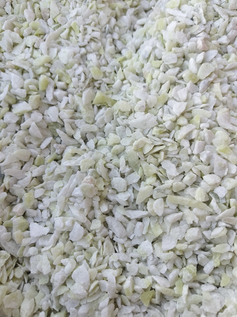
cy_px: 158
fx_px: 210
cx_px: 118
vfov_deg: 73.9
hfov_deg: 58.9
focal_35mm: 23
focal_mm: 5.6
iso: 72
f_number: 1.88
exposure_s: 1/206
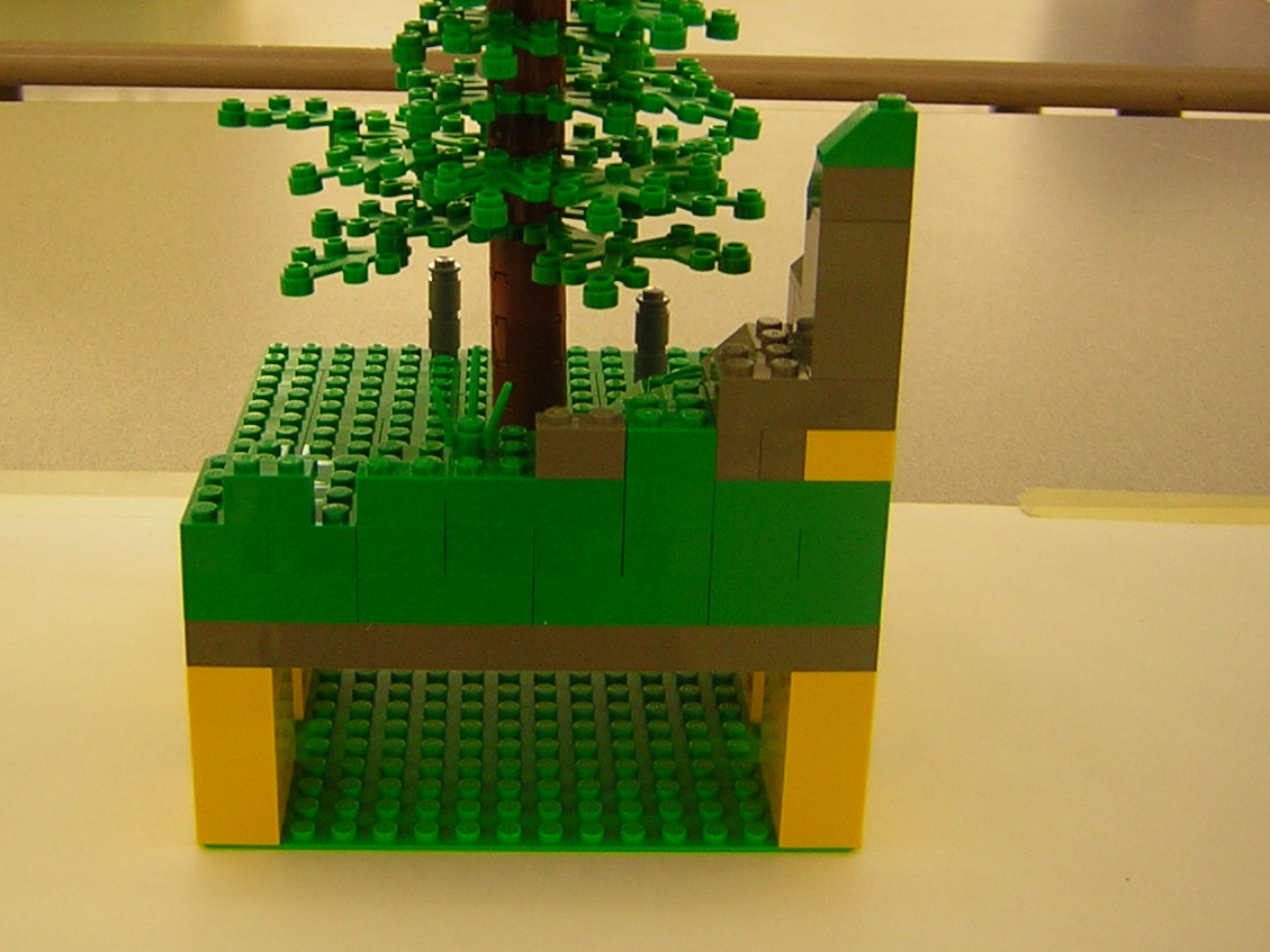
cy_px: 317
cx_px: 570
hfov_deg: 37.5
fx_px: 1871
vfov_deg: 28.4
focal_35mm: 51
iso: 50
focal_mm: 4.7
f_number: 2.6
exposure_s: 1/6.5
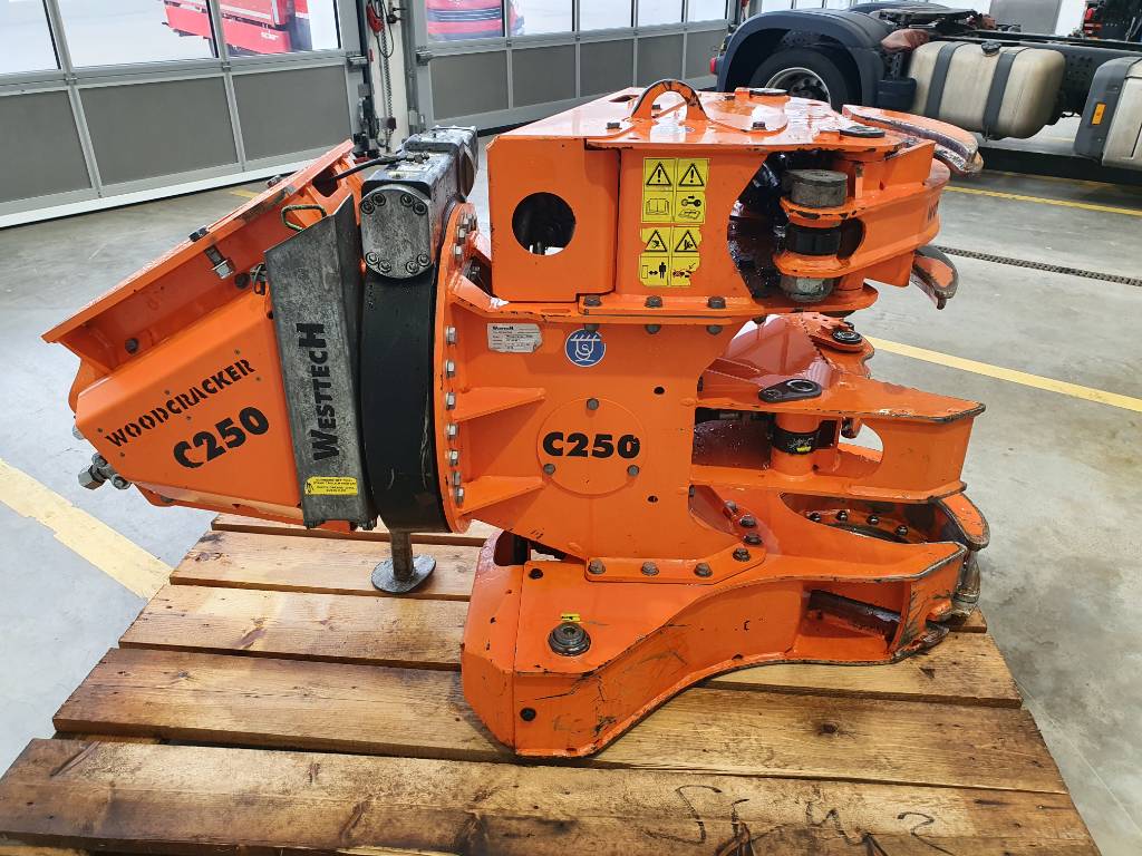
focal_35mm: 26
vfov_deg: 53.1
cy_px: 428
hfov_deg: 67.3
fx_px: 858
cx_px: 571
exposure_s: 1/100
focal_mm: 4.32
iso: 100
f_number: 2.4
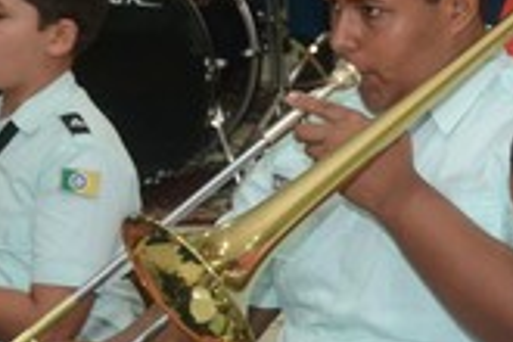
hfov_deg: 12.5
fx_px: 2337
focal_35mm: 164
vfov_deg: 8.4
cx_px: 389
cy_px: 230
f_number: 4.5
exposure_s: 1/80
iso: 1600
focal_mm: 40
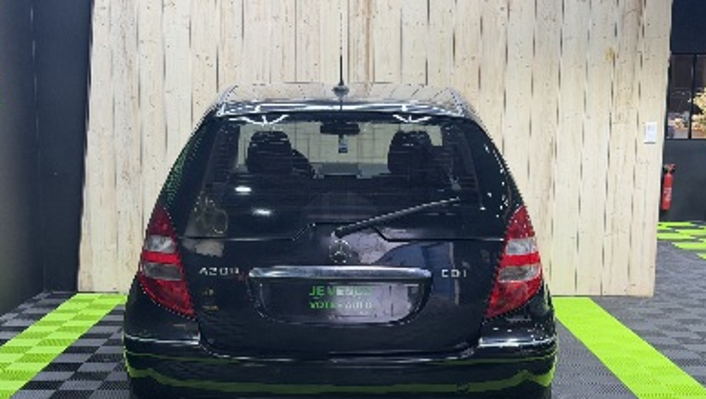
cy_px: 270
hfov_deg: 37.2
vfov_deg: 21.4
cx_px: 337
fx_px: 1049
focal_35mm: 56
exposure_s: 1/100
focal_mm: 6.76
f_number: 1.78
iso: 80
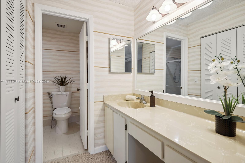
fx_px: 122
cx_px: 122
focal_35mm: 18
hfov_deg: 90.1
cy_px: 82
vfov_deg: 67.3
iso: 250
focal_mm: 18
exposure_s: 1/80
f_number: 8
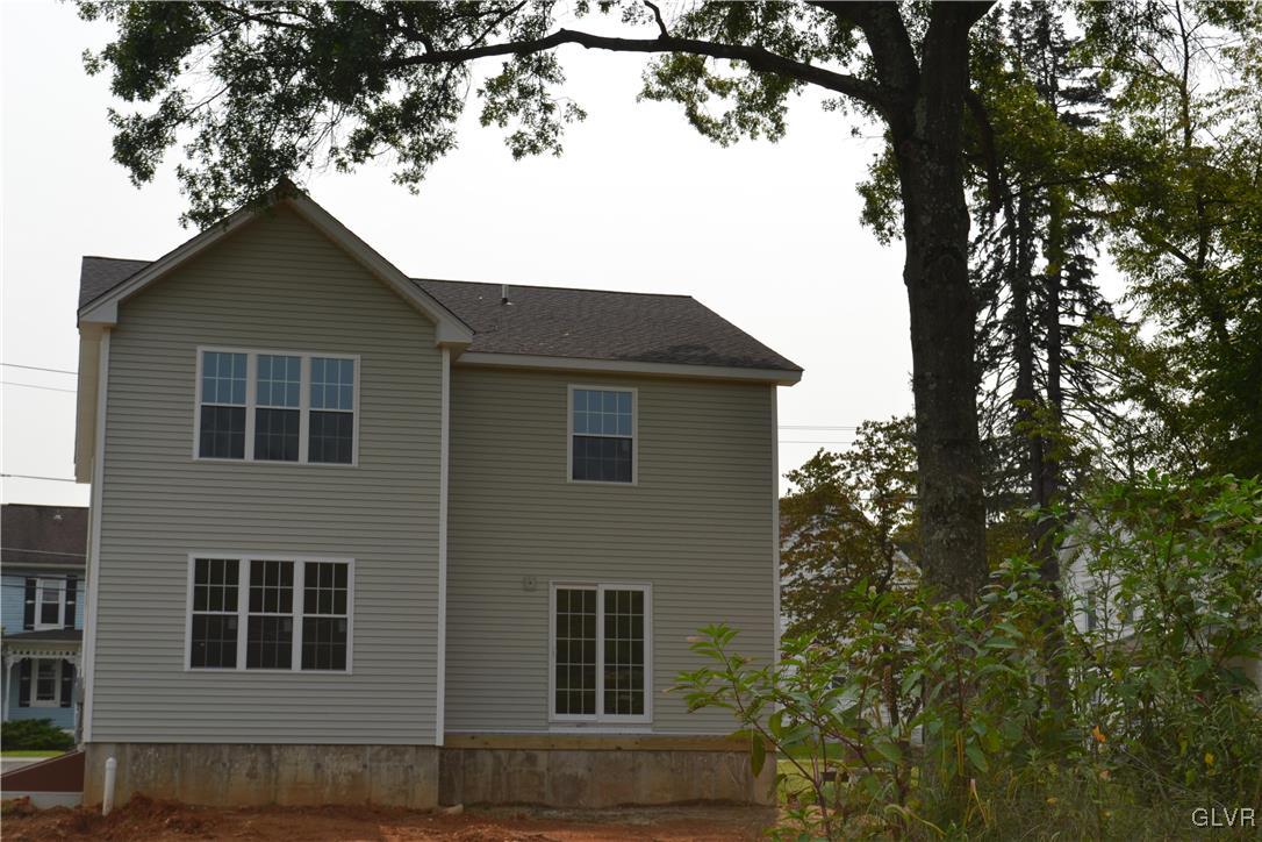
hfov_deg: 33.4
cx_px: 631
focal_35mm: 60
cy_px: 421
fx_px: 2103
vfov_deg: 22.6
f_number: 11
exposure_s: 1/200
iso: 100
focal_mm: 40
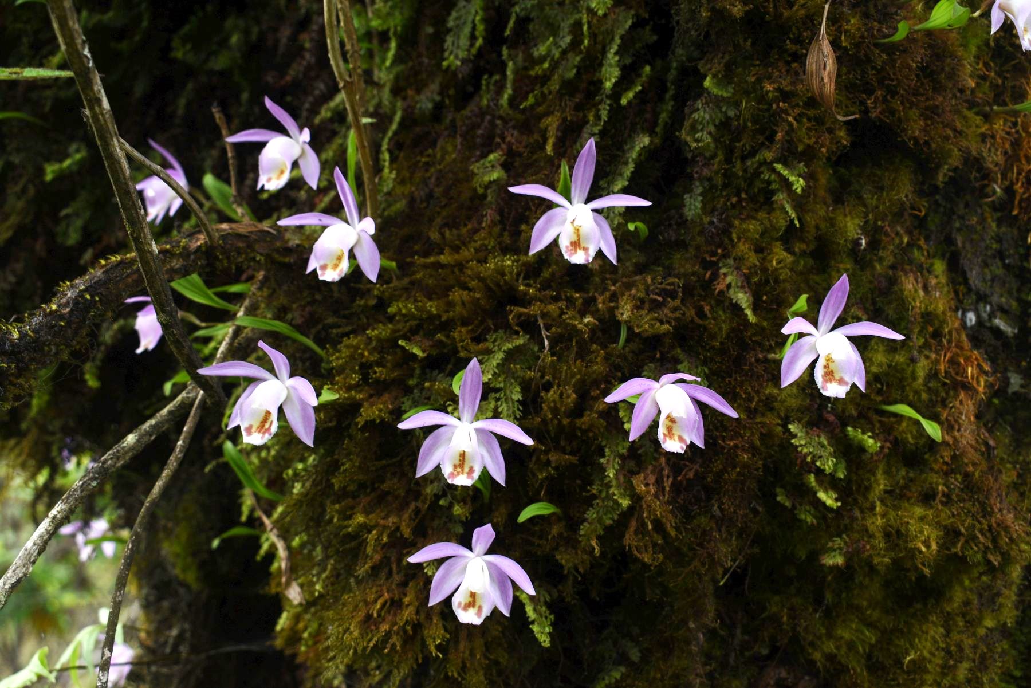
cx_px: 516
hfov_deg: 42.3
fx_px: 1332
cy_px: 344
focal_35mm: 46
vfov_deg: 29.0
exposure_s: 1/125
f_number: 6.3
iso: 320
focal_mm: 31
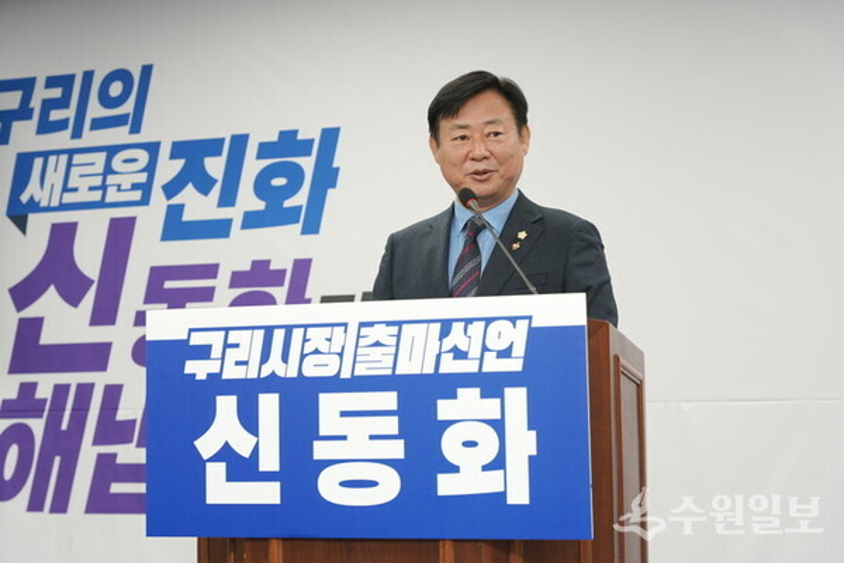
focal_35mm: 70
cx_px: 422
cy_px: 282
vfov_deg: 19.5
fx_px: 1641
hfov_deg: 28.8
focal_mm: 70
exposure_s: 1/125
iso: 1250
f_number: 5
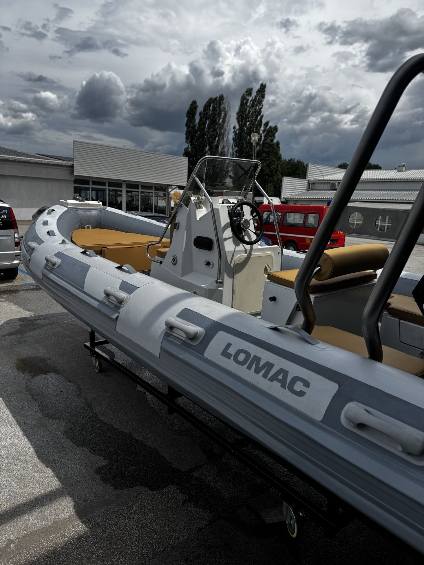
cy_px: 282
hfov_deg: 56.8
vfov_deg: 71.6
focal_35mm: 24
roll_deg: -2.9
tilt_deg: -10.2
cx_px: 212
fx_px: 392
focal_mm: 6.76
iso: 80
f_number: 1.78
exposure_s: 1/5814
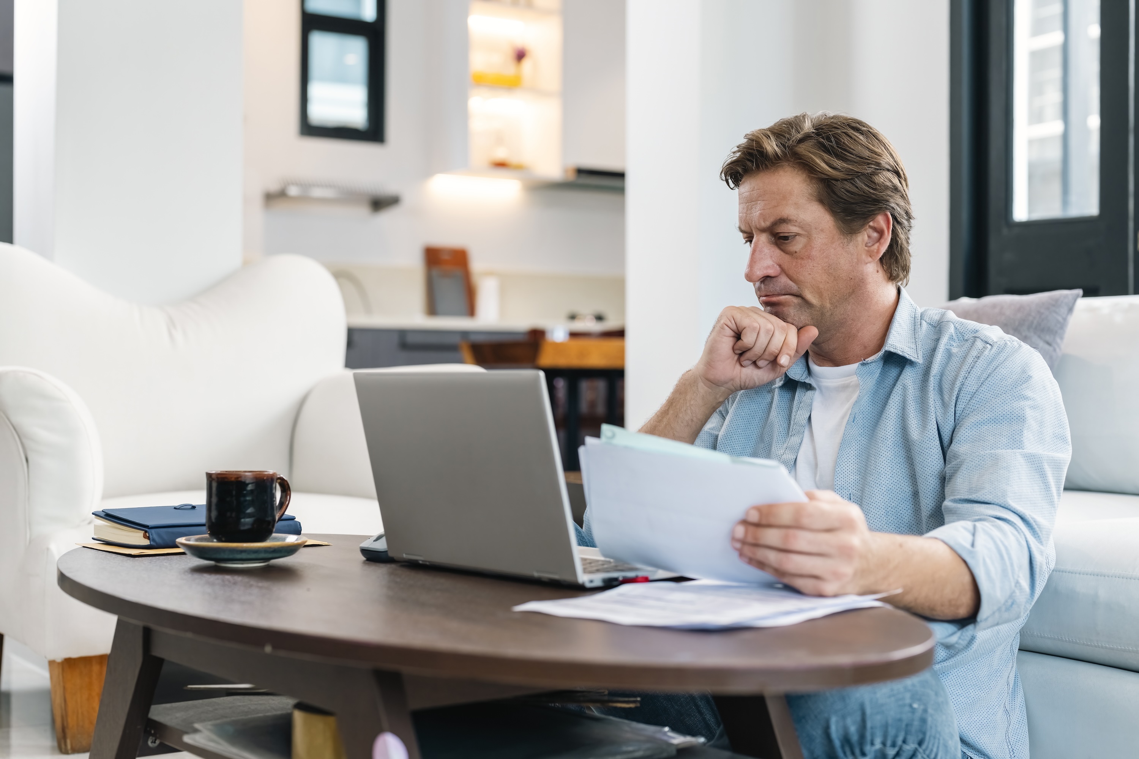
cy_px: 380
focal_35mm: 50
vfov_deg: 27.0
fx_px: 1582
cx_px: 570
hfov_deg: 39.6
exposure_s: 1/200
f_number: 2.8
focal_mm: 50
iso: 640
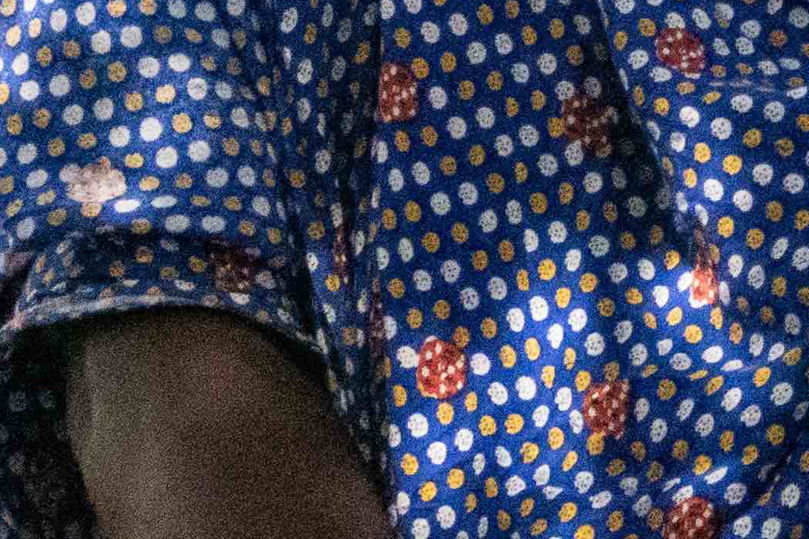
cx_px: 1582
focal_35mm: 366
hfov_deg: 5.5
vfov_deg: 3.7
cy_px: -846
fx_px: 8224
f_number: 2.8
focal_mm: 25.7
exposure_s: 1/16000
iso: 4000
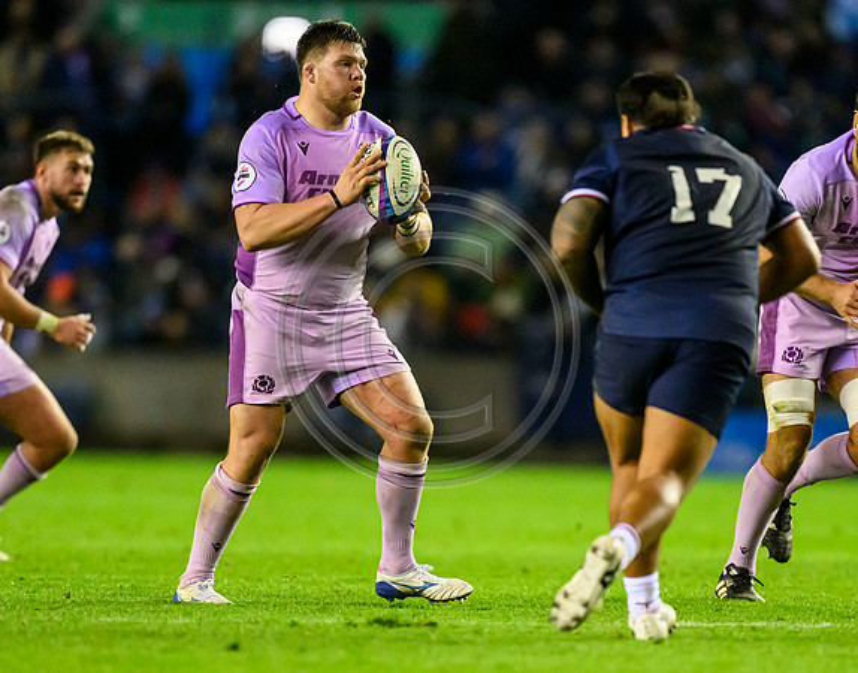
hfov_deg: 2.8
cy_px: 514
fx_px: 17357
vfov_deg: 2.2
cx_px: 453
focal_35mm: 689
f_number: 2.8
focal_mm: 400
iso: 10000
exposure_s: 1/2000
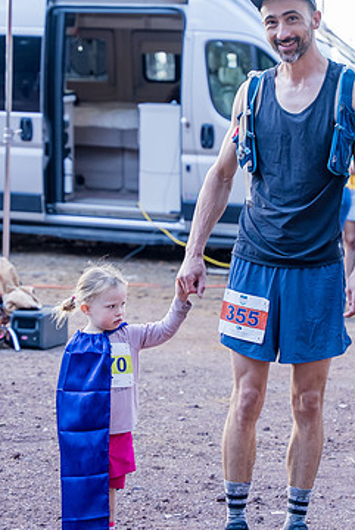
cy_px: 274
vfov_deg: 15.6
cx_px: 168
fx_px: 1932
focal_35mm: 131
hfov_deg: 10.5
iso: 400
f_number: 3.2
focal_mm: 70
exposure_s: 1/200
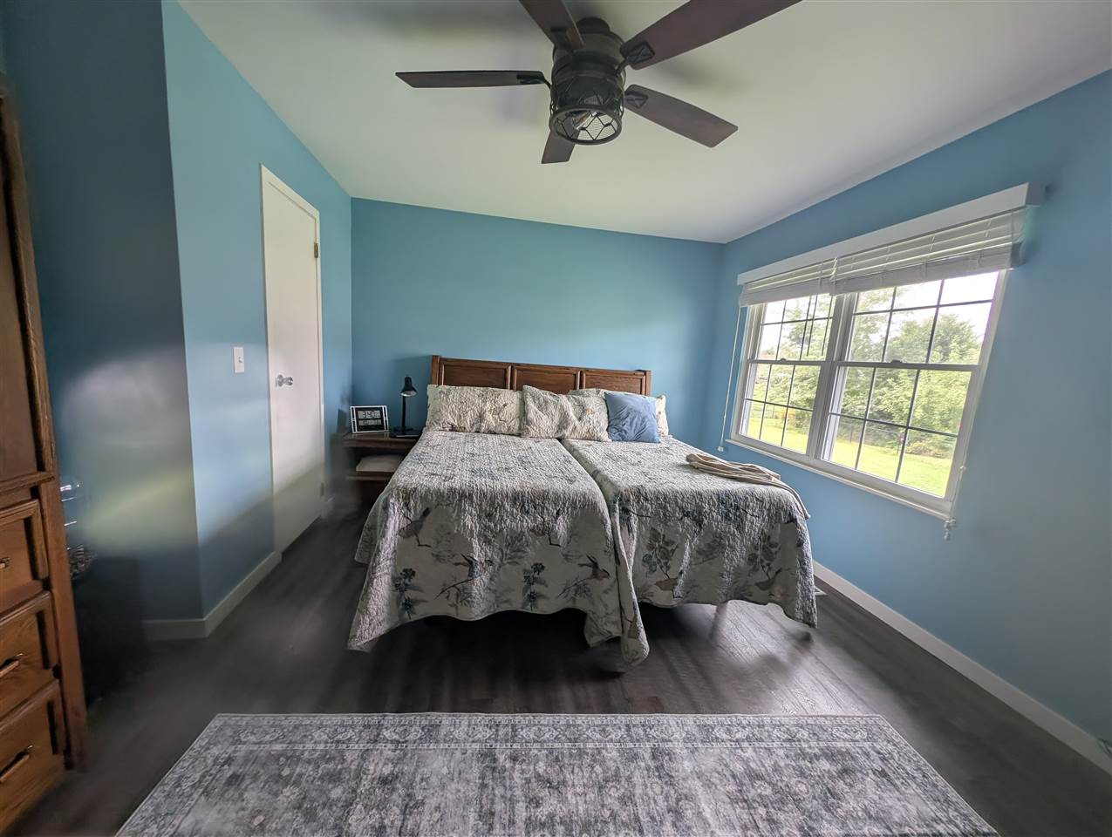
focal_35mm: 12
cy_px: 418
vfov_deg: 94.6
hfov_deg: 110.5
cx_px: 556
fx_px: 386
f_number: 1.95
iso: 40
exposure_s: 1/79.3
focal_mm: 2.23
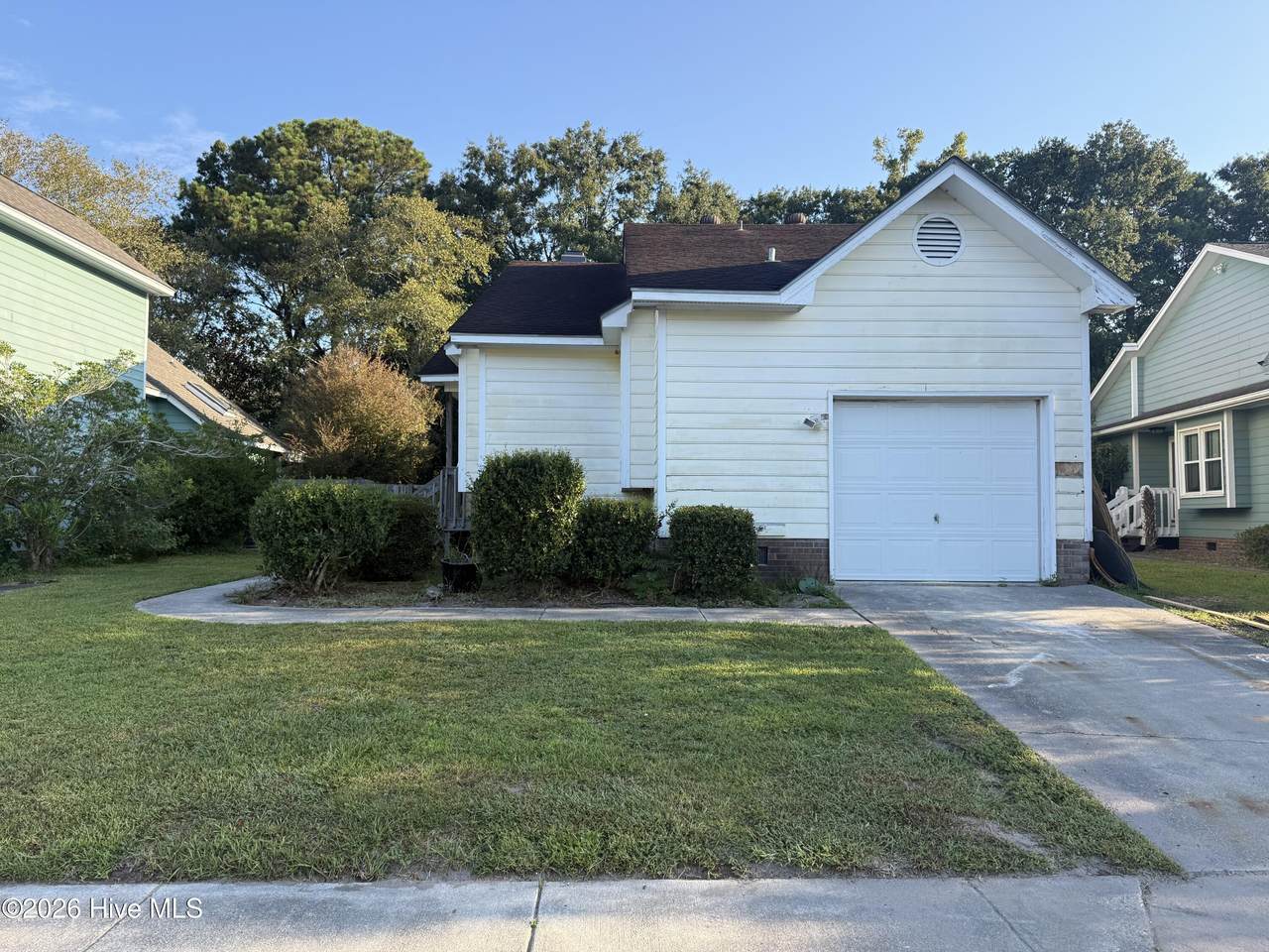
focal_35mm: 24
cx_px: 634
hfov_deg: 71.6
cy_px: 476
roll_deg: -0.3
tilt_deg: +3.0
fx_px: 880
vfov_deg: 56.8
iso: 100
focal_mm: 6.76
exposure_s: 1/1314
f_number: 1.78
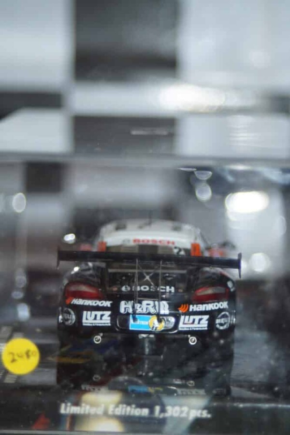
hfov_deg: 11.4
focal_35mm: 120
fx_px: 1450
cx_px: 145
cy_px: 218
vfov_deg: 17.1
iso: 320
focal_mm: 80
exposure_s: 1/160
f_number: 5.6
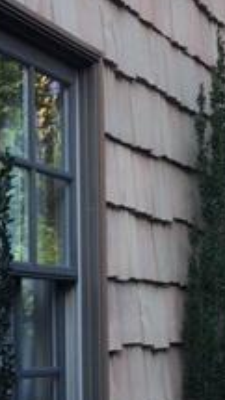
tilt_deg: -0.4
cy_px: 307
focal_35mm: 94
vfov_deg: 22.4
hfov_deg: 12.7
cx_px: 247
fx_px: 997
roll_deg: +0.4
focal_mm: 4.15
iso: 25
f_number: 2.2
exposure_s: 1/353
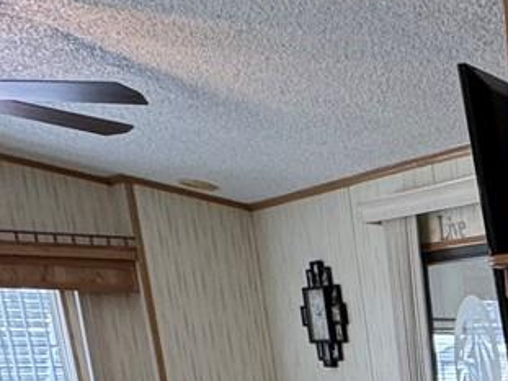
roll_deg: -0.3
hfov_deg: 21.5
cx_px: 810
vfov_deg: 17.0
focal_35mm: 72
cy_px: 677
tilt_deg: -17.0
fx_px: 1056
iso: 160
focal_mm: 2.22
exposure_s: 1/60
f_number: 2.2
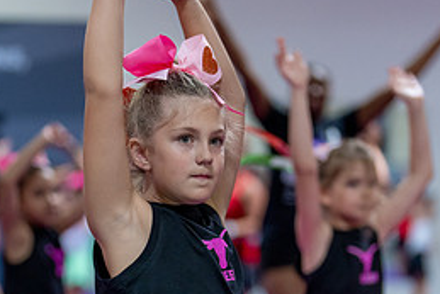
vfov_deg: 12.2
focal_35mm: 112
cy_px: 254
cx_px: 238
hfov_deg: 18.2
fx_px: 1370
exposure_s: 1/800
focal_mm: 50
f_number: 1.2
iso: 1600
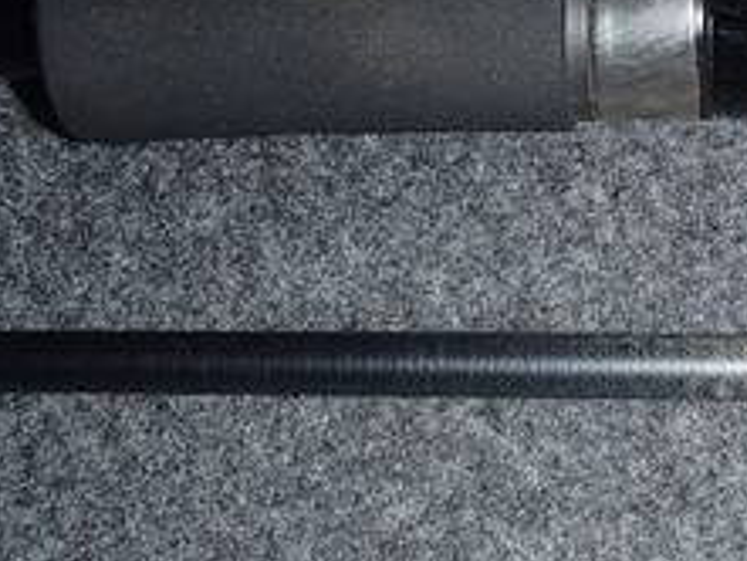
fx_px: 1749
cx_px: 794
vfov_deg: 18.2
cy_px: 193
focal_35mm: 81
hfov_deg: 22.9
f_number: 11
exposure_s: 1/30
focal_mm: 5
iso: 200
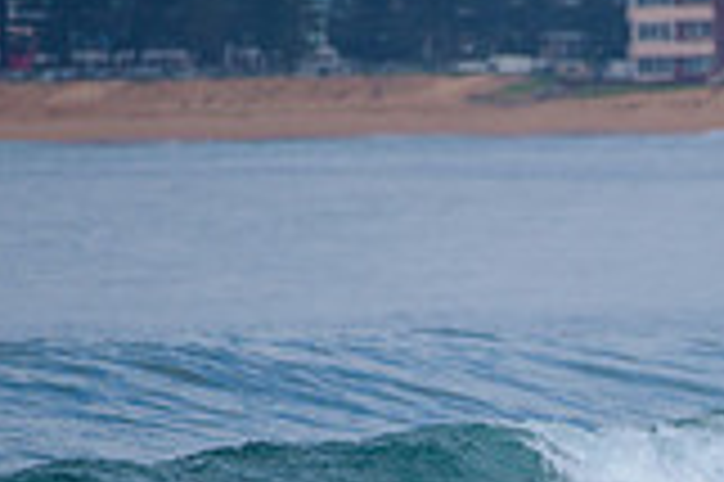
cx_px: 755
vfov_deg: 0.8
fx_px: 36243
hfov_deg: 1.1
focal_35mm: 1804
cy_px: 583
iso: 180
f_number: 5.6
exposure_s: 1/2000
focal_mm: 500
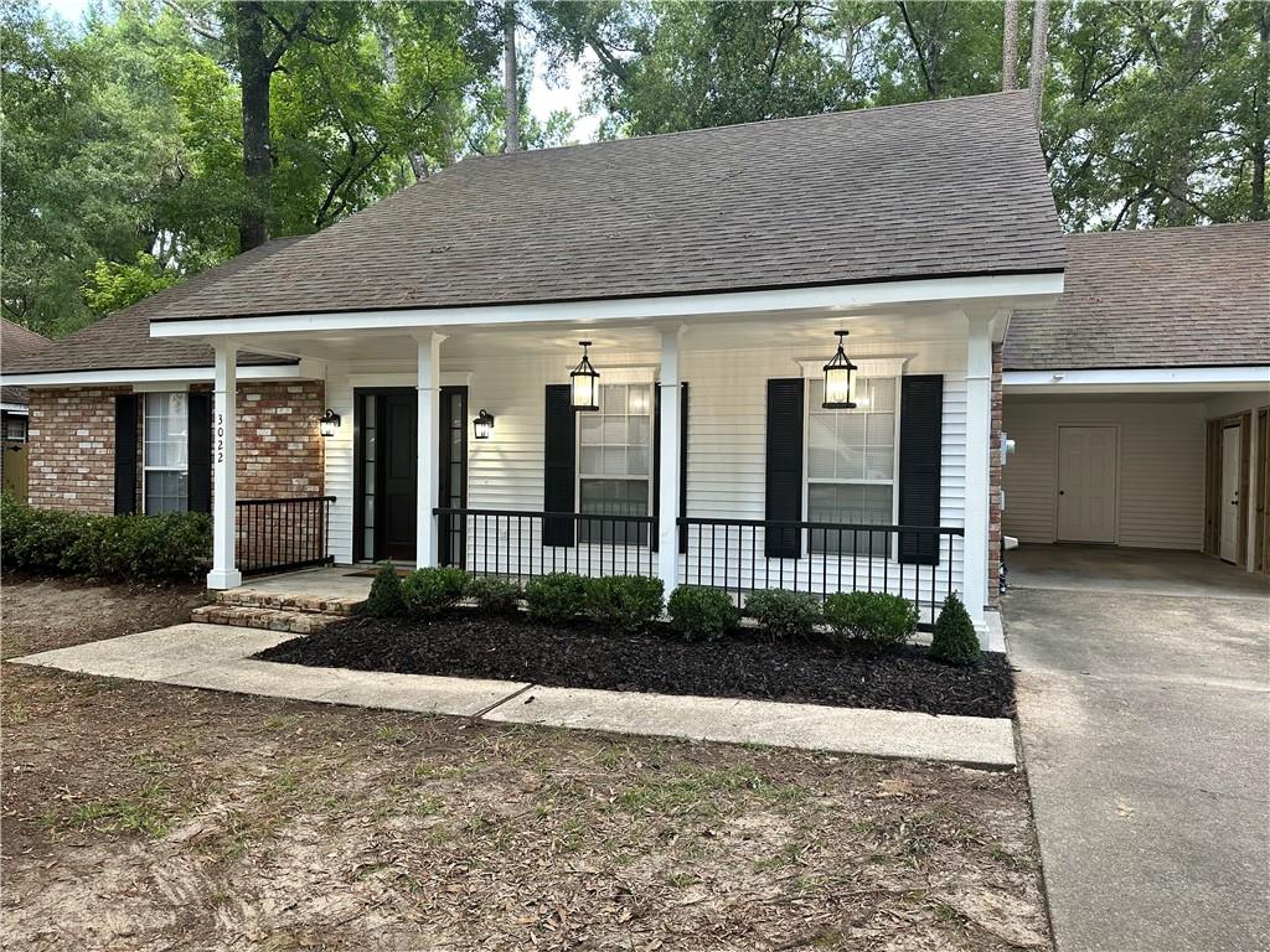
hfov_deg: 71.6
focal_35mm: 24
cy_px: 476
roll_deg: -0.7
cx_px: 635
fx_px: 881
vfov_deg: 56.8
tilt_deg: -0.4
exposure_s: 1/121
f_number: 1.78
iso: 160
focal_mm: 6.86
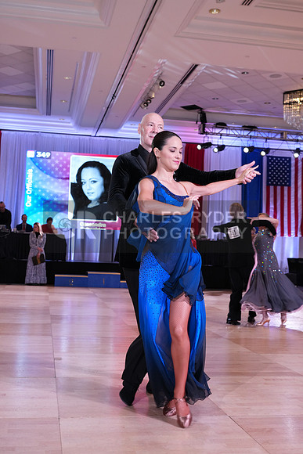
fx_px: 517
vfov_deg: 47.4
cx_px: 152
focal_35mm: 41
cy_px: 227
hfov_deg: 32.6
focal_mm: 41
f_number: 5
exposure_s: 1/250
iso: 2000
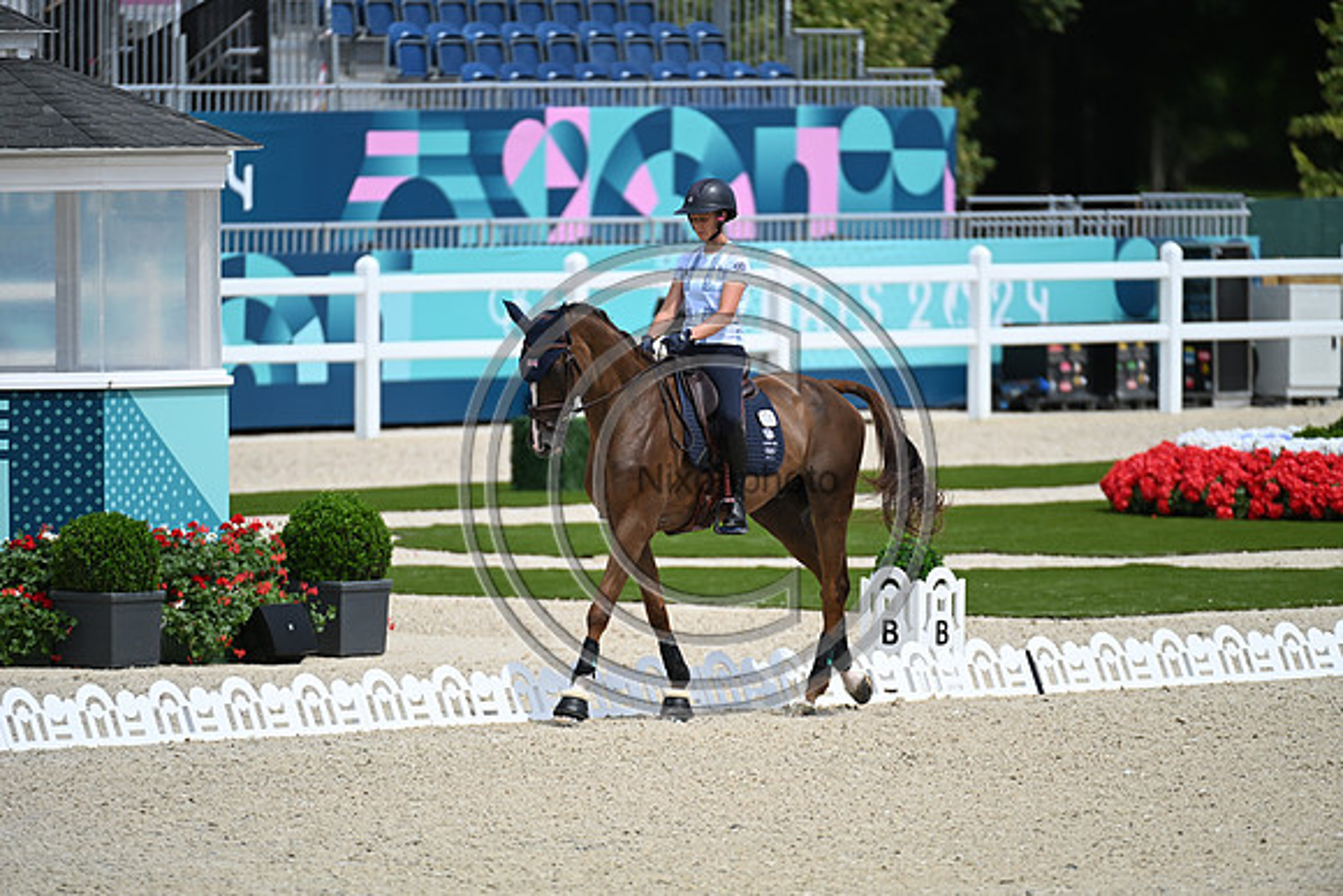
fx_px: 14925
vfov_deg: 3.4
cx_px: 672
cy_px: 448
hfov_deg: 5.2
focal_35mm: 400
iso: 180
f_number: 4.5
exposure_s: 1/1250
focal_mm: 400
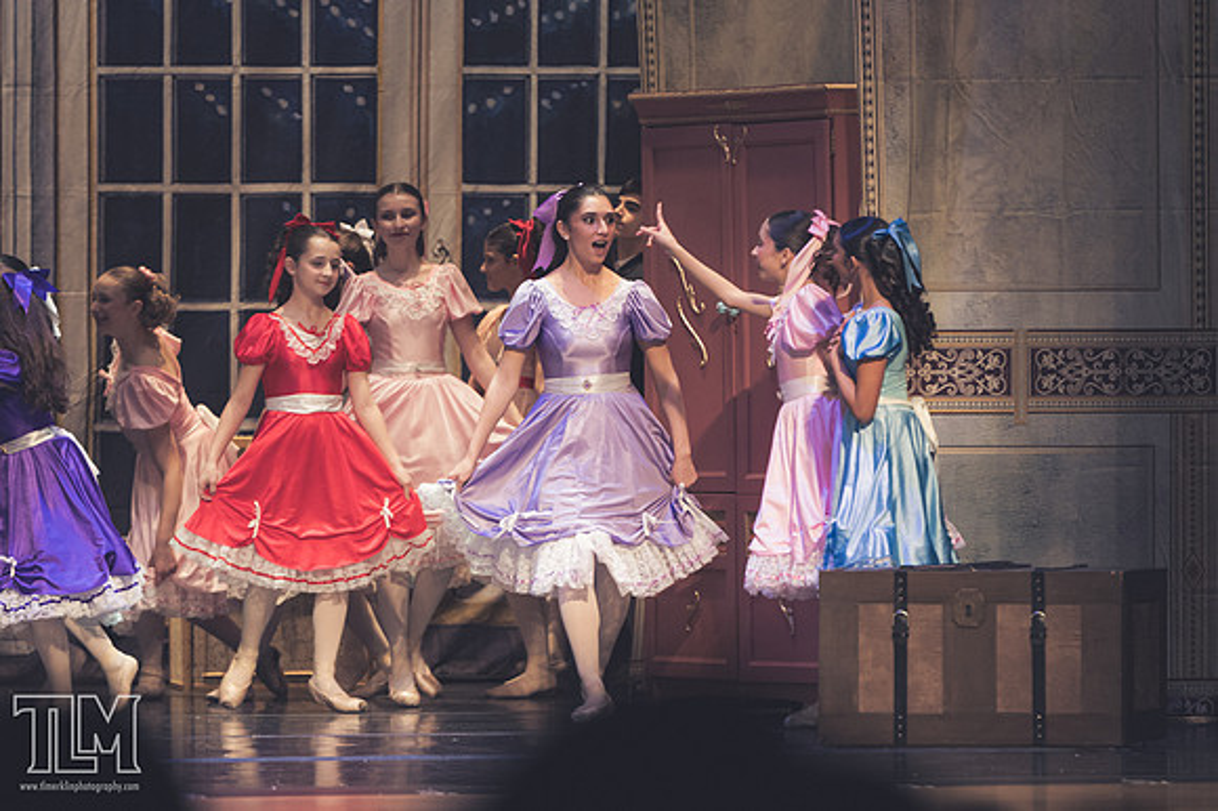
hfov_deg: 6.9
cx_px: 609
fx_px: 10144
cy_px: 406
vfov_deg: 4.6
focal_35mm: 300
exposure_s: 1/320
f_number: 2.8
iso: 1000
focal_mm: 200
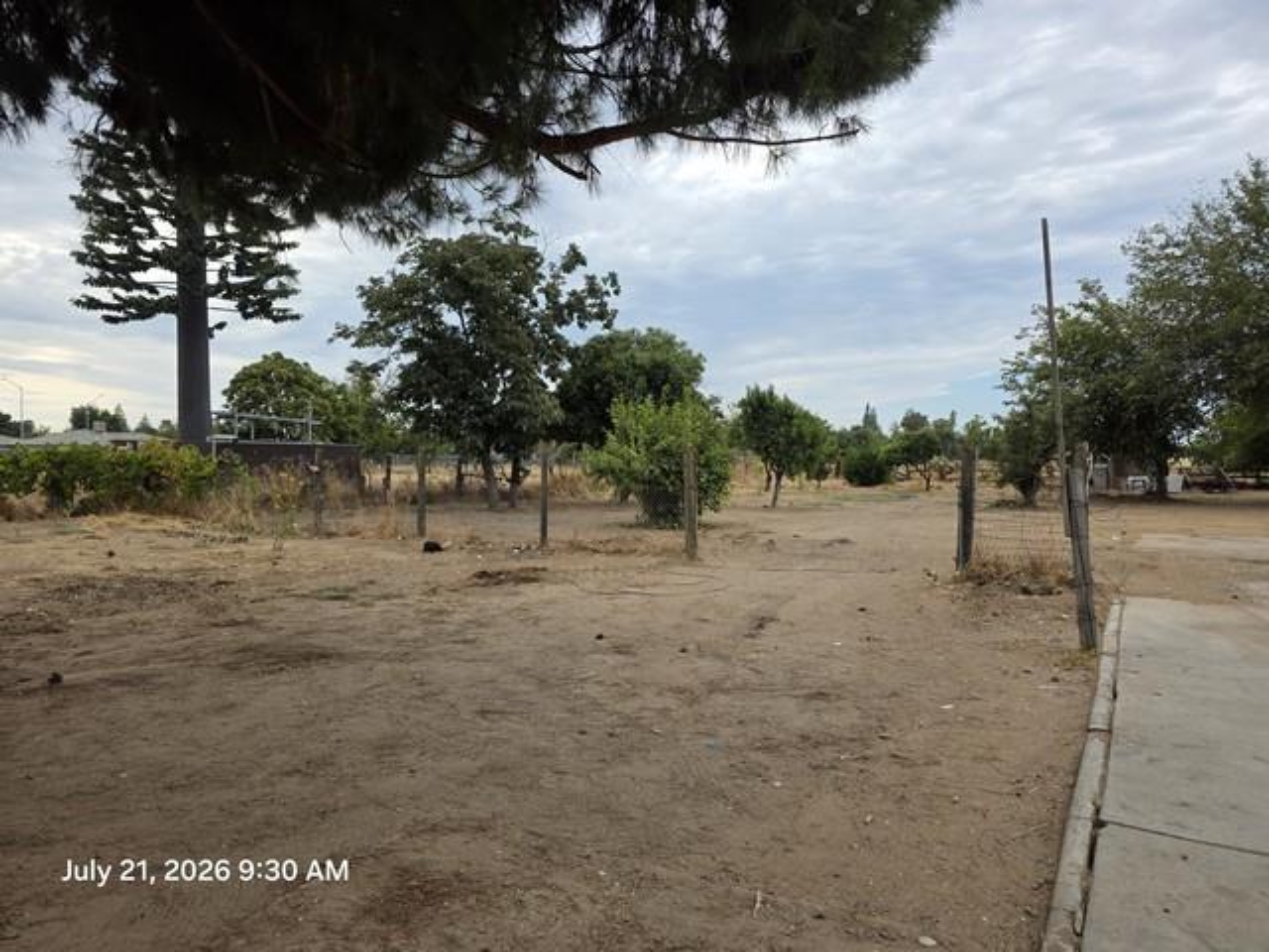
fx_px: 843
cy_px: 476
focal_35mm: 23
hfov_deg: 73.9
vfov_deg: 58.9
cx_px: 634
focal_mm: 6.3
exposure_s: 1/2246
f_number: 1.7
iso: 80
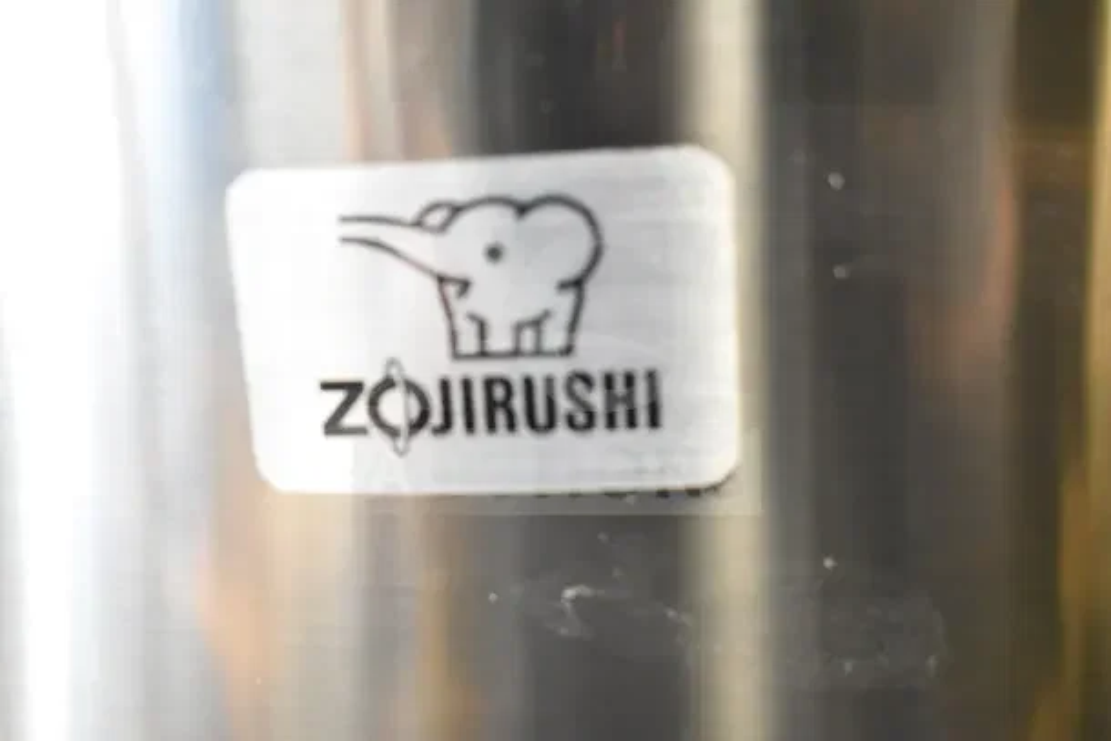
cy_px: 370
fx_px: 1343
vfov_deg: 30.9
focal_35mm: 44
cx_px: 556
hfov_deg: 45.0
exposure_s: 1/50
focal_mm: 29
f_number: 4.2
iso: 7200
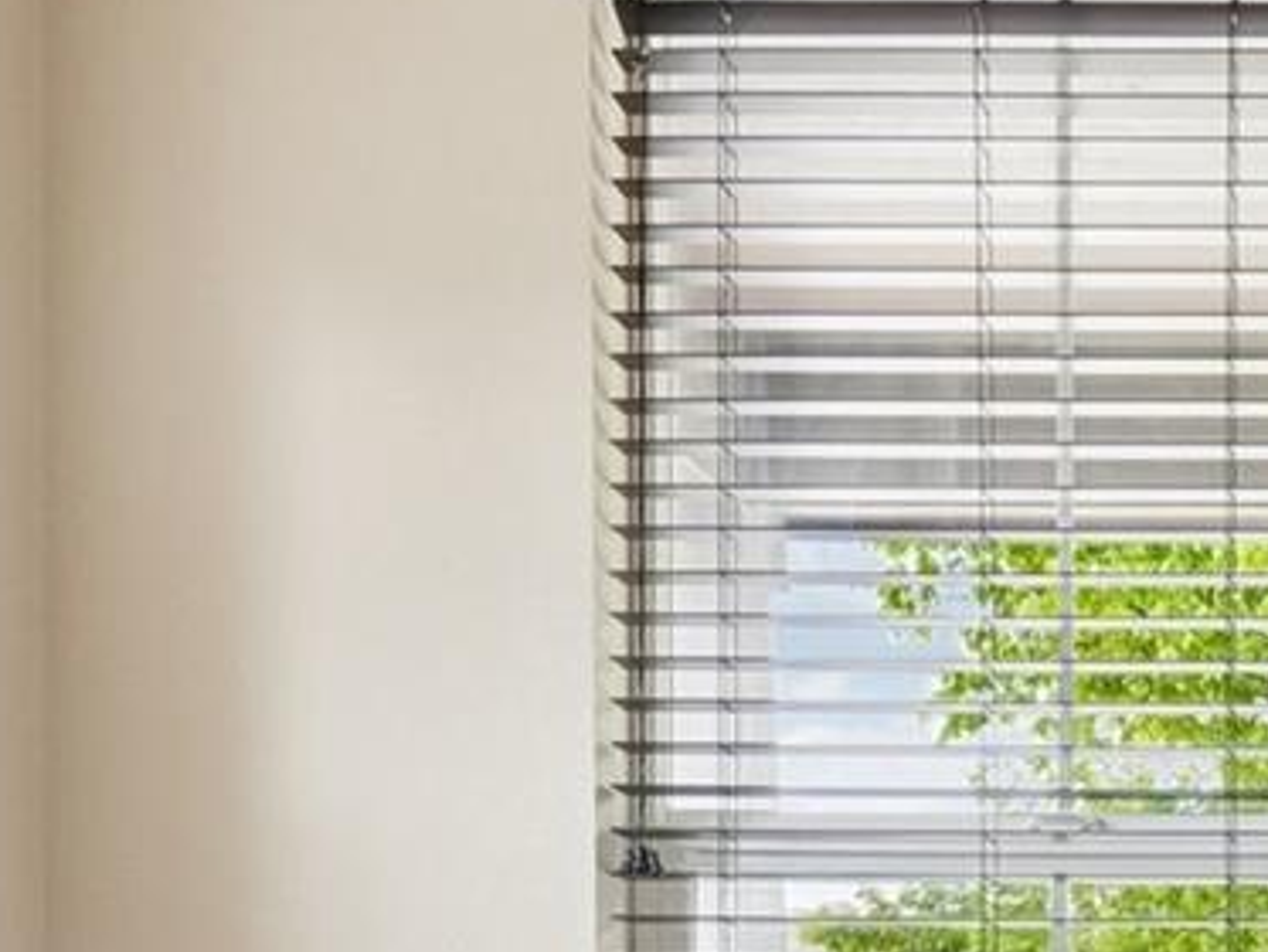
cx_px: 1475
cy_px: 1166
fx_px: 2494
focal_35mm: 68
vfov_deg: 20.1
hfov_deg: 25.9
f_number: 8
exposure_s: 1/15
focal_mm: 11
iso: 400
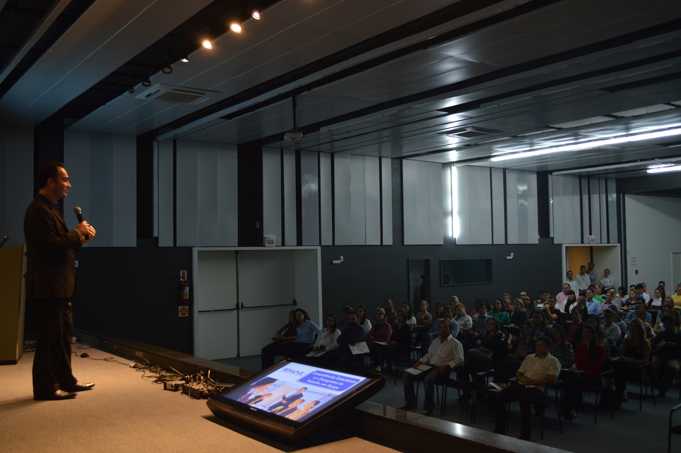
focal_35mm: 36
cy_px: 226
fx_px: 680
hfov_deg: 53.2
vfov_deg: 36.8
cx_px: 340
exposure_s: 1/15
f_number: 4
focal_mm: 24
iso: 560
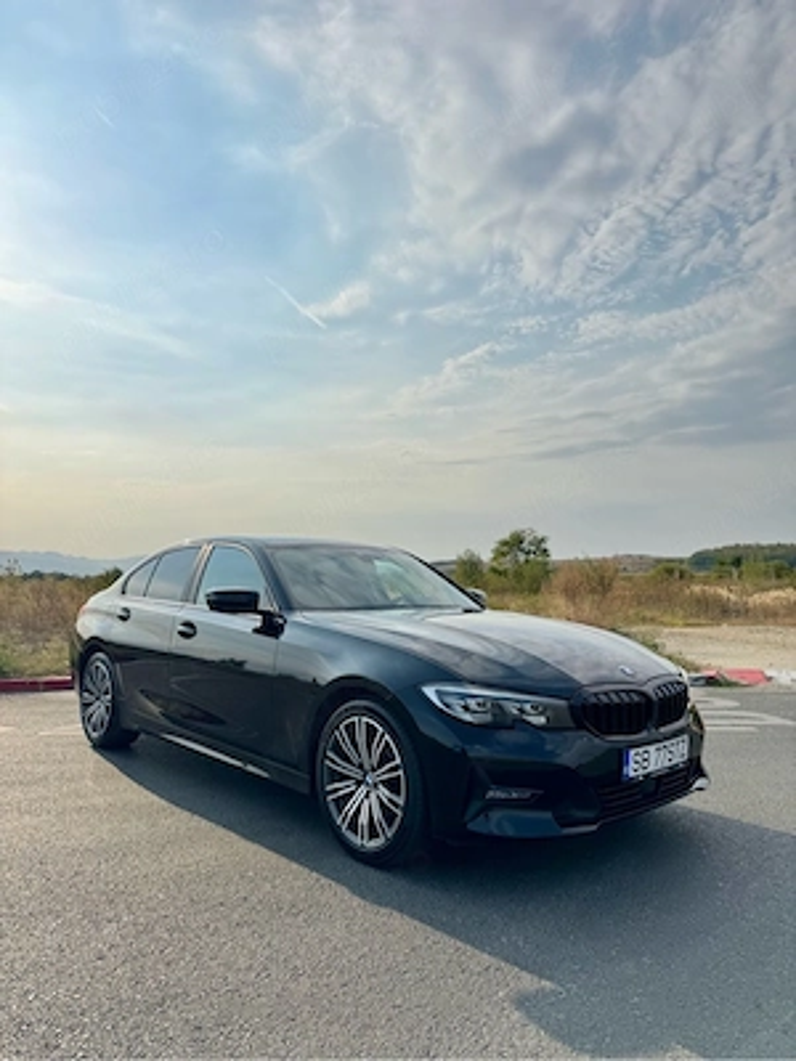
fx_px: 736
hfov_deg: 56.8
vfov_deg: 71.6
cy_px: 530
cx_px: 398
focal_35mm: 24
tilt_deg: +3.0
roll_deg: +0.9
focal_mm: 6.76
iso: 80
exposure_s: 1/3096
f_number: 1.78
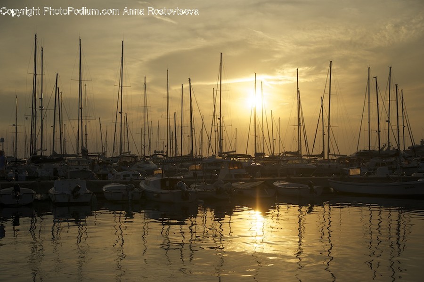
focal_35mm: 48
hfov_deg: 41.1
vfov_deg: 28.0
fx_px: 565
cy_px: 141
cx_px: 212
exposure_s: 1/8000
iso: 400
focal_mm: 48
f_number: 5.6
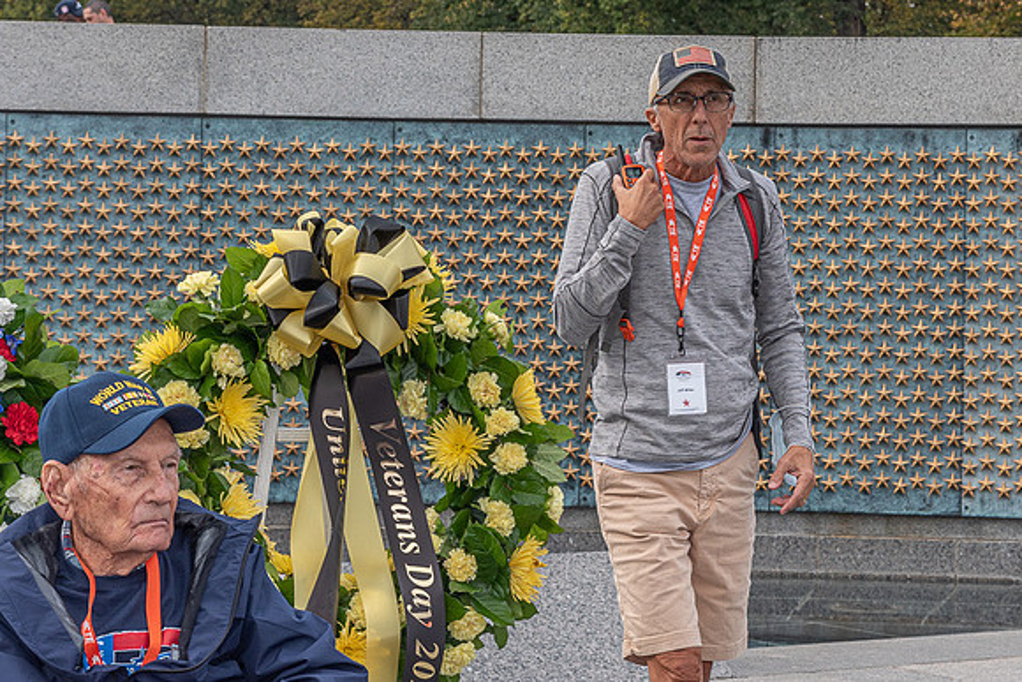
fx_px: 3037
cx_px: 701
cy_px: 214
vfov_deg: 12.8
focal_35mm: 107
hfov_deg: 19.0
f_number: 10
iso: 500
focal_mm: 78
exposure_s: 1/250
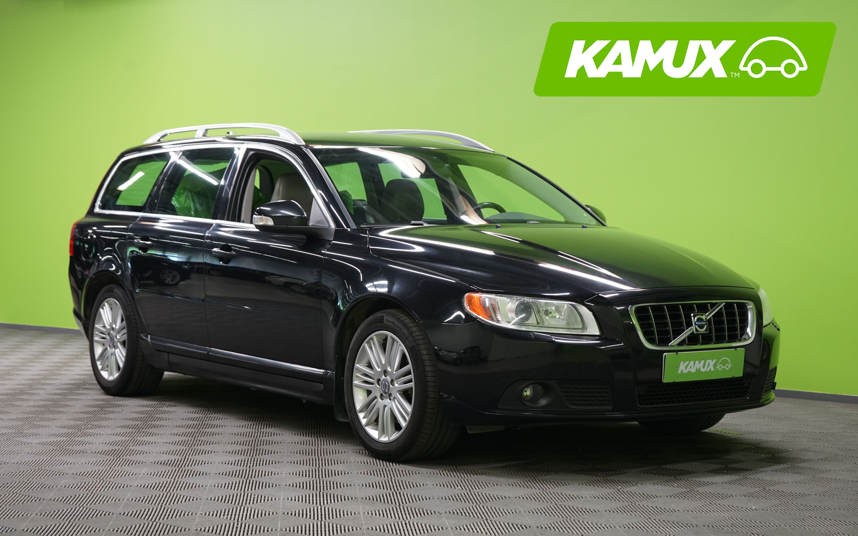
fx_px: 1543
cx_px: 425
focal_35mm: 66
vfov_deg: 19.7
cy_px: 283
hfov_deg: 31.1
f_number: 5.6
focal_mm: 64
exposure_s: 1/50
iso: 1250
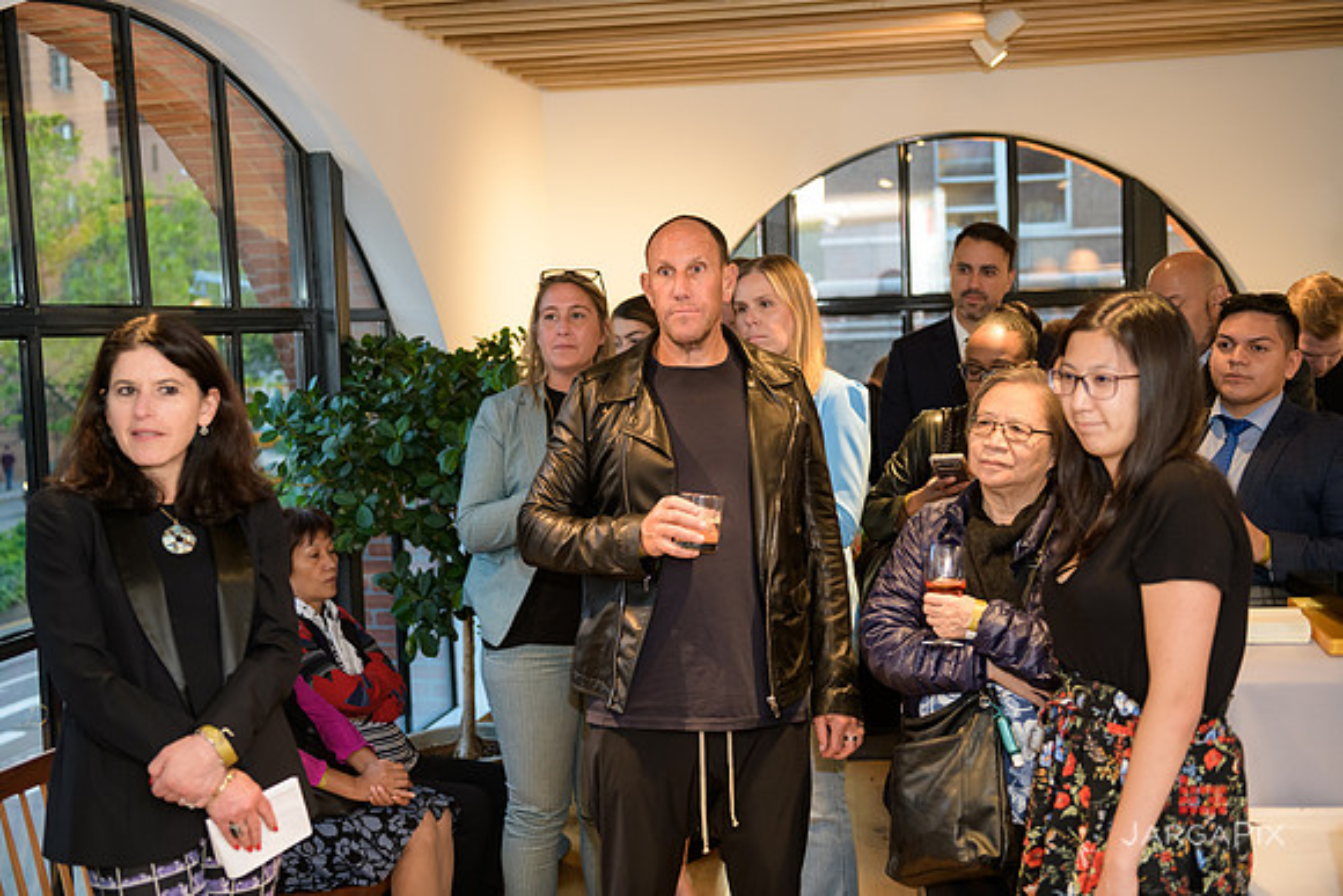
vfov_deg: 30.5
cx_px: 672
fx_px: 1642
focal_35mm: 44
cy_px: 448
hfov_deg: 44.5
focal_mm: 44
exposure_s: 1/125
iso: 800
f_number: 3.2
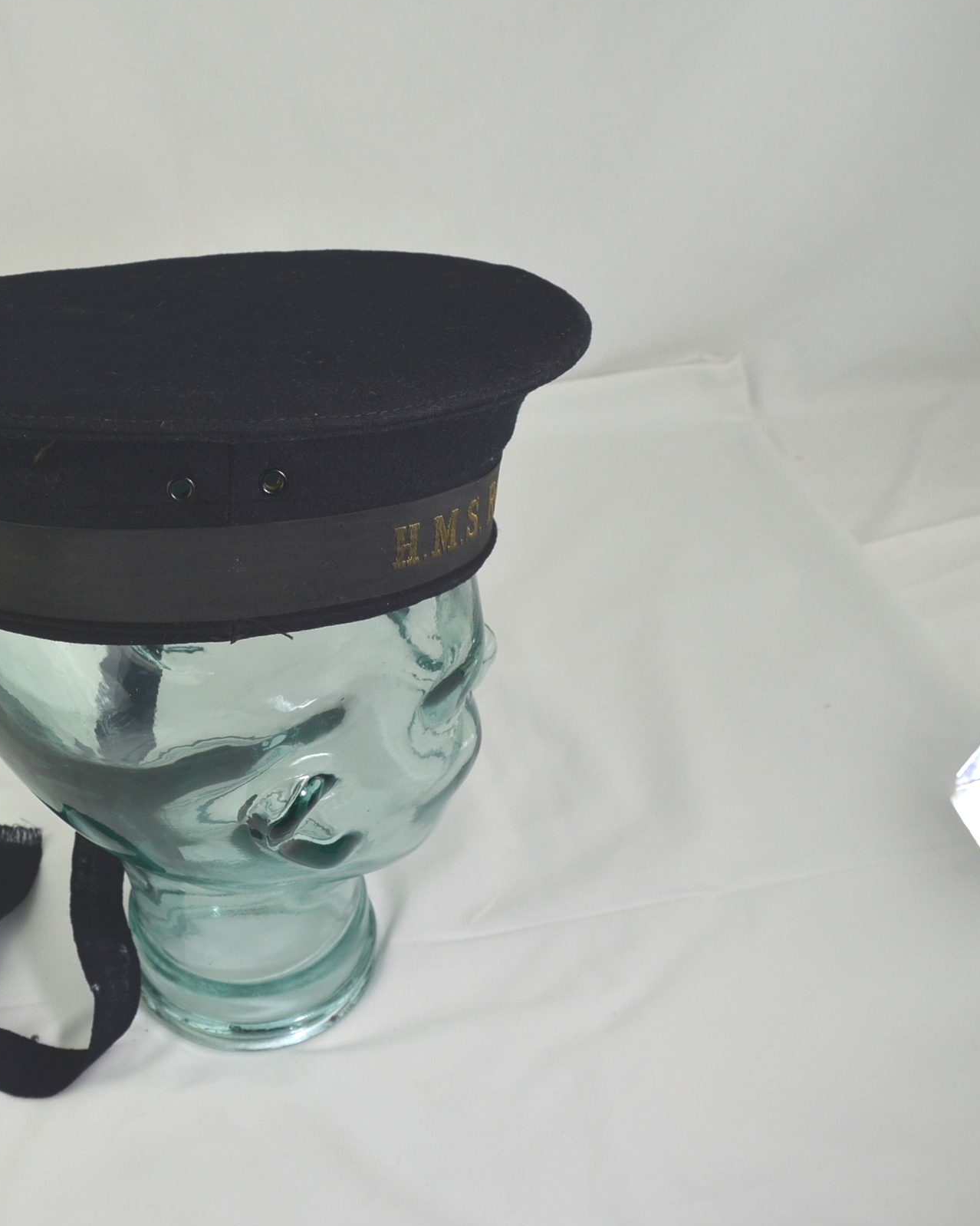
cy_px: 603
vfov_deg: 46.8
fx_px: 1414
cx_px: 160
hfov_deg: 36.6
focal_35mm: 39
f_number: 7.1
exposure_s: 1/200
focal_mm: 18
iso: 200
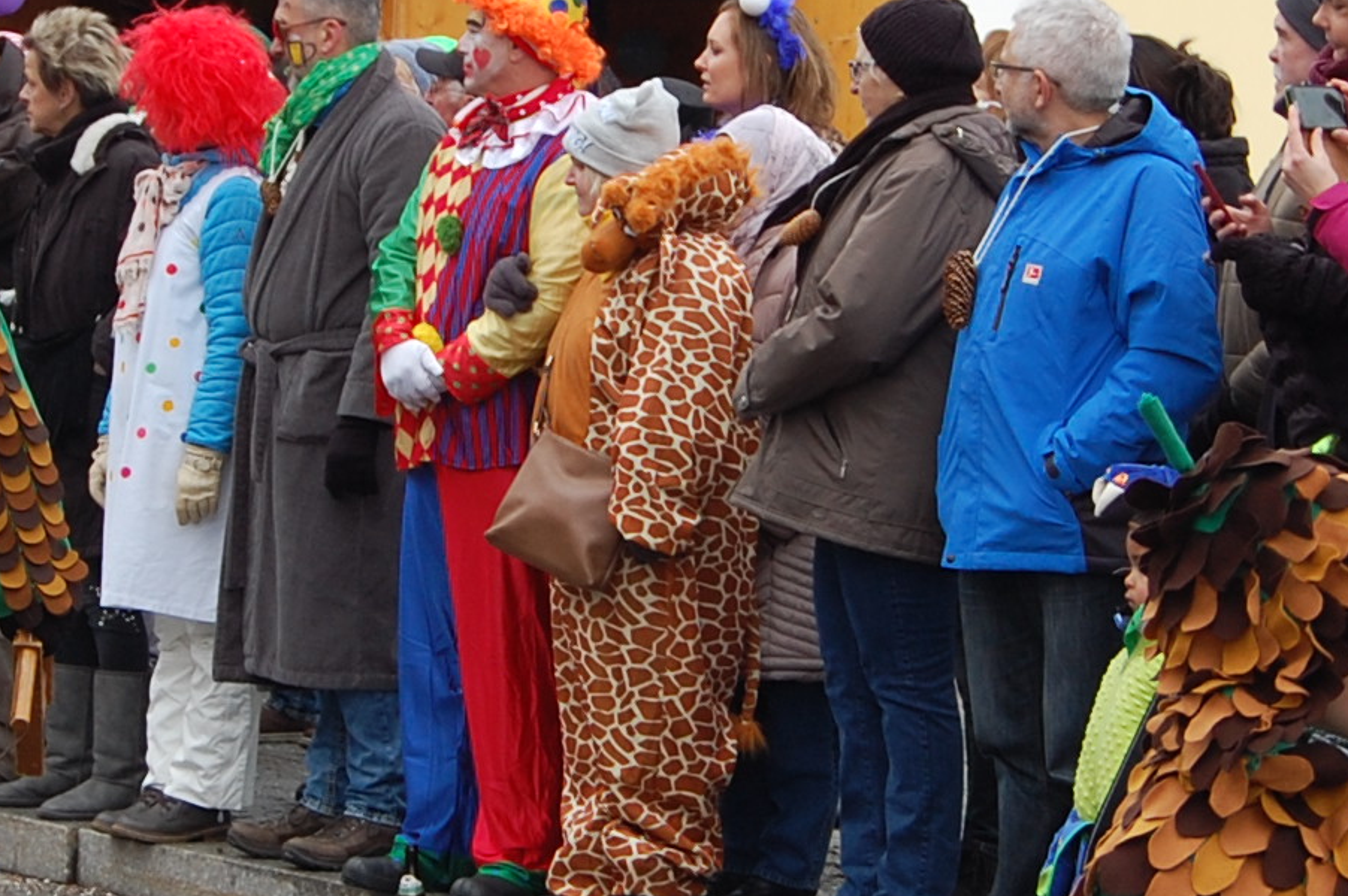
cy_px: 400
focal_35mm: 170
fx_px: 6361
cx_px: 652
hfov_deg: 12.1
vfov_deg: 8.1
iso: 250
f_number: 5.6
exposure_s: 1/125
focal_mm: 34
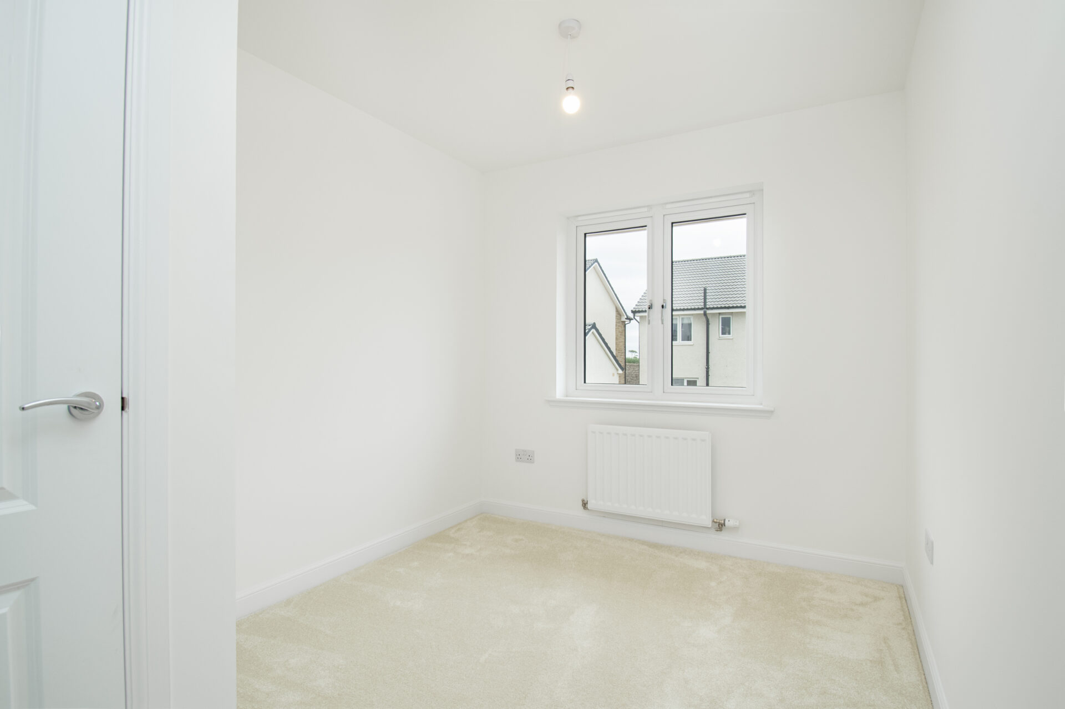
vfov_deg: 67.3
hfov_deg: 90.0
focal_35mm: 18
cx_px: 532
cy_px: 354
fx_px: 532
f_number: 9
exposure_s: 1/8
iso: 320
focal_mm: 12
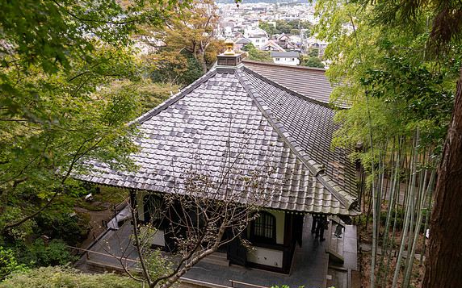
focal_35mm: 30
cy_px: 150
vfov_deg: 41.8
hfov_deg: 62.9
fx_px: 378
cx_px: 233
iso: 200
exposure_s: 1/60
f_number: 6.3
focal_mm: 29
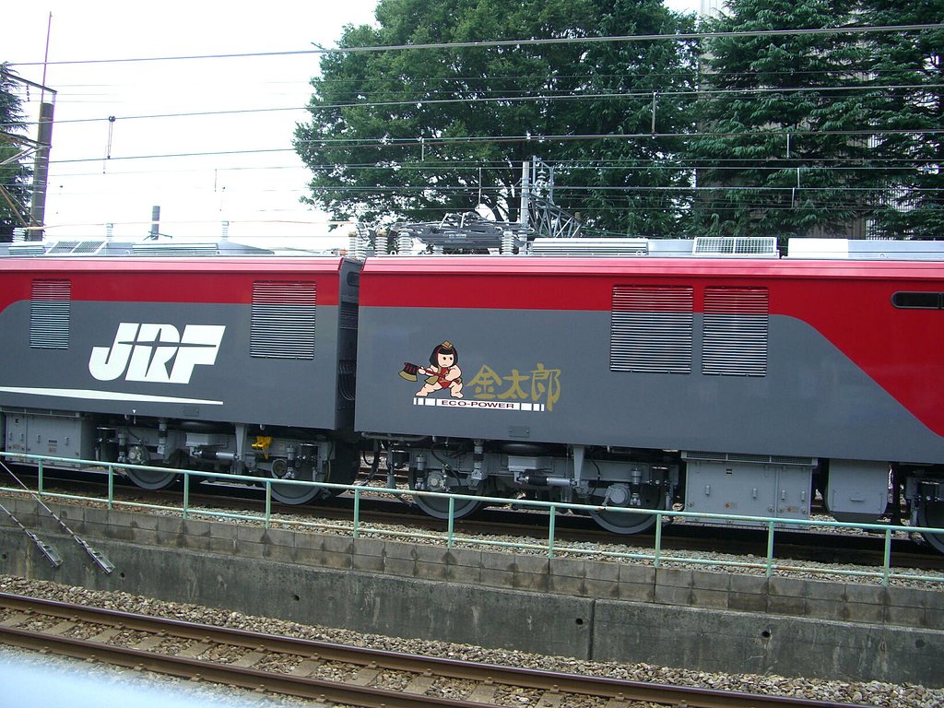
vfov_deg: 37.7
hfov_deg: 49.0
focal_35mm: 38
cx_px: 472
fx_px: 1036
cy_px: 354
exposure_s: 1/400
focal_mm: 7.9
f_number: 2.8
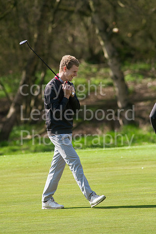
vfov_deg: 4.6
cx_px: 78
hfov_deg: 3.1
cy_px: 117
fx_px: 2925
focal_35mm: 450
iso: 400
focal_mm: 300
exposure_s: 1/2500
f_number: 5.6
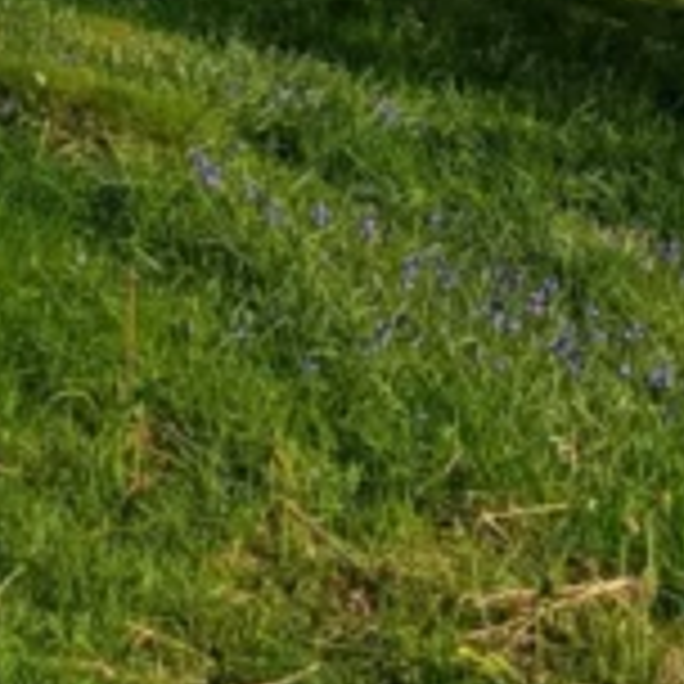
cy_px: -108
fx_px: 3599
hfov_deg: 9.7
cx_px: -932
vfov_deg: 10.7
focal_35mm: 161
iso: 49
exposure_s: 1/2342
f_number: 1.8
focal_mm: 4.44
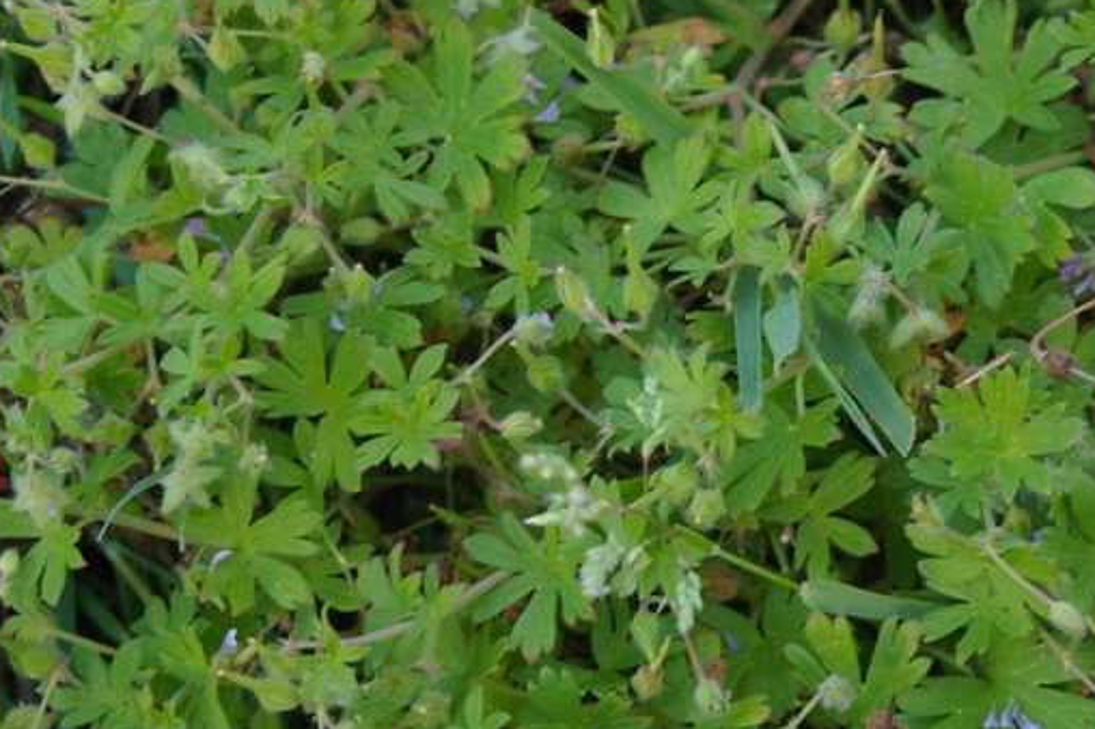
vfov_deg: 5.5
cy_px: 490
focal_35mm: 248
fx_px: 7538
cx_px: 996
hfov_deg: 8.3
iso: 800
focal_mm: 70
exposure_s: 1/90
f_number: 6.7
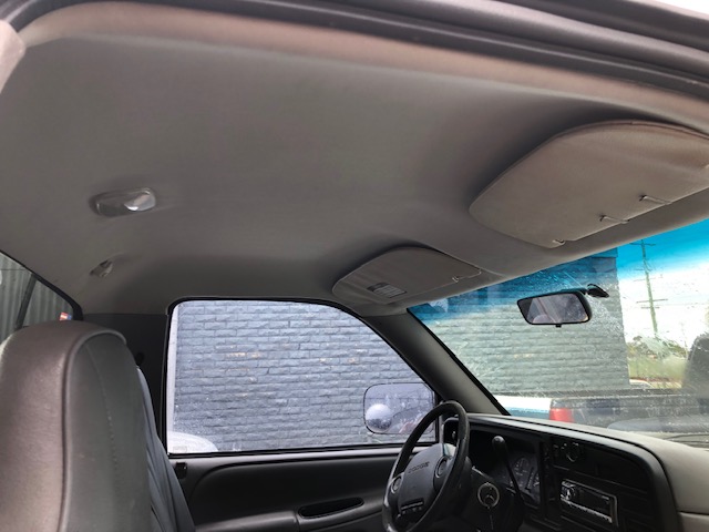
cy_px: 266
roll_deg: +1.9
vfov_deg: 49.7
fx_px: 573
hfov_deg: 63.4
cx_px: 354
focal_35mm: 28
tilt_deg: +10.5
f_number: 1.8
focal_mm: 4
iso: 20
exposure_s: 1/146
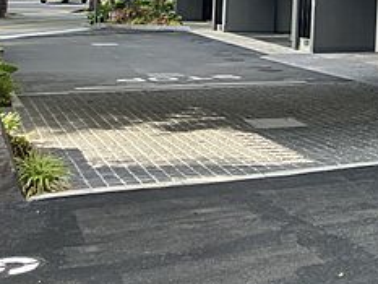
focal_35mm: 72
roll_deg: -2.9
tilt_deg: +3.8
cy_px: -31
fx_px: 787
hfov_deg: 24.1
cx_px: 472
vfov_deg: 19.6
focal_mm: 3.99
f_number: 1.8
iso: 32
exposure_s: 1/362
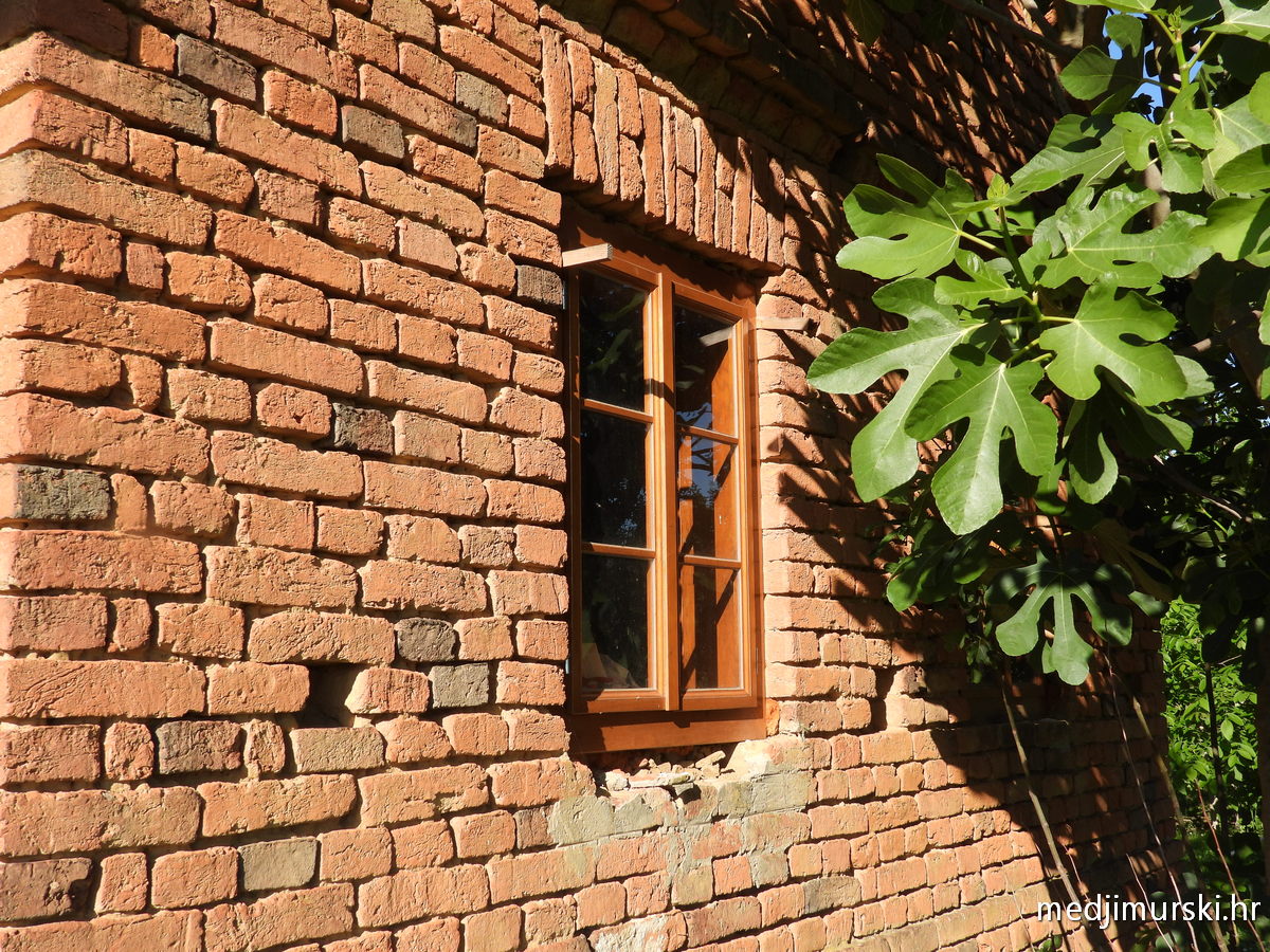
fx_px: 1394
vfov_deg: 37.7
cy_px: 476
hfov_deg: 49.0
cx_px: 635
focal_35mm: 38
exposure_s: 1/800
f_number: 3.2
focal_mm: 6.8
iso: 100
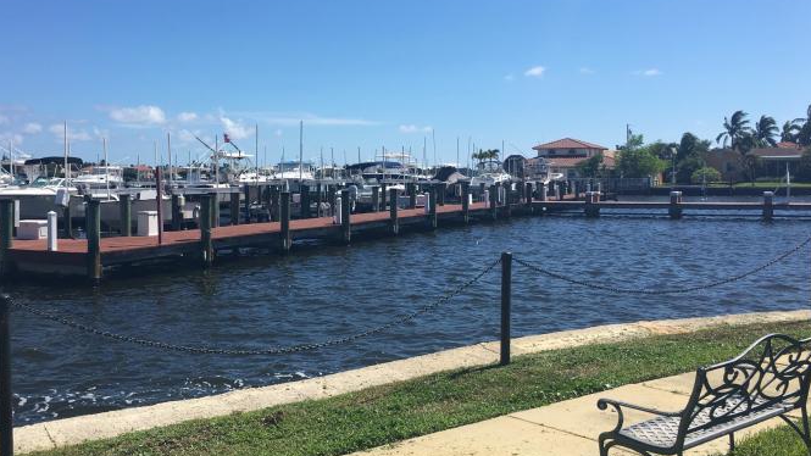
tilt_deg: -0.3
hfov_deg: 52.6
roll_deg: +0.7
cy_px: 212
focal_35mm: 38
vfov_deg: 31.2
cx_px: 346
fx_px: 817
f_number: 2.2
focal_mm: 4.15
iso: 25
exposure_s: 1/2137
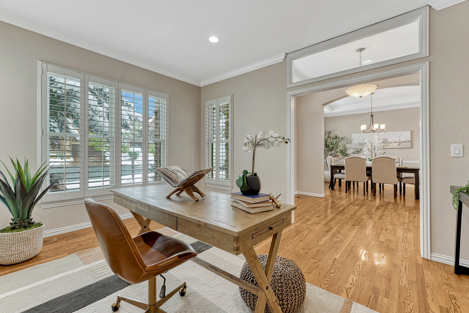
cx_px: 234
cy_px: 156
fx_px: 182
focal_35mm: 14
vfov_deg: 81.3
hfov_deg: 104.2
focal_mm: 14
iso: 400
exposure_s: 1/100
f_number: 8
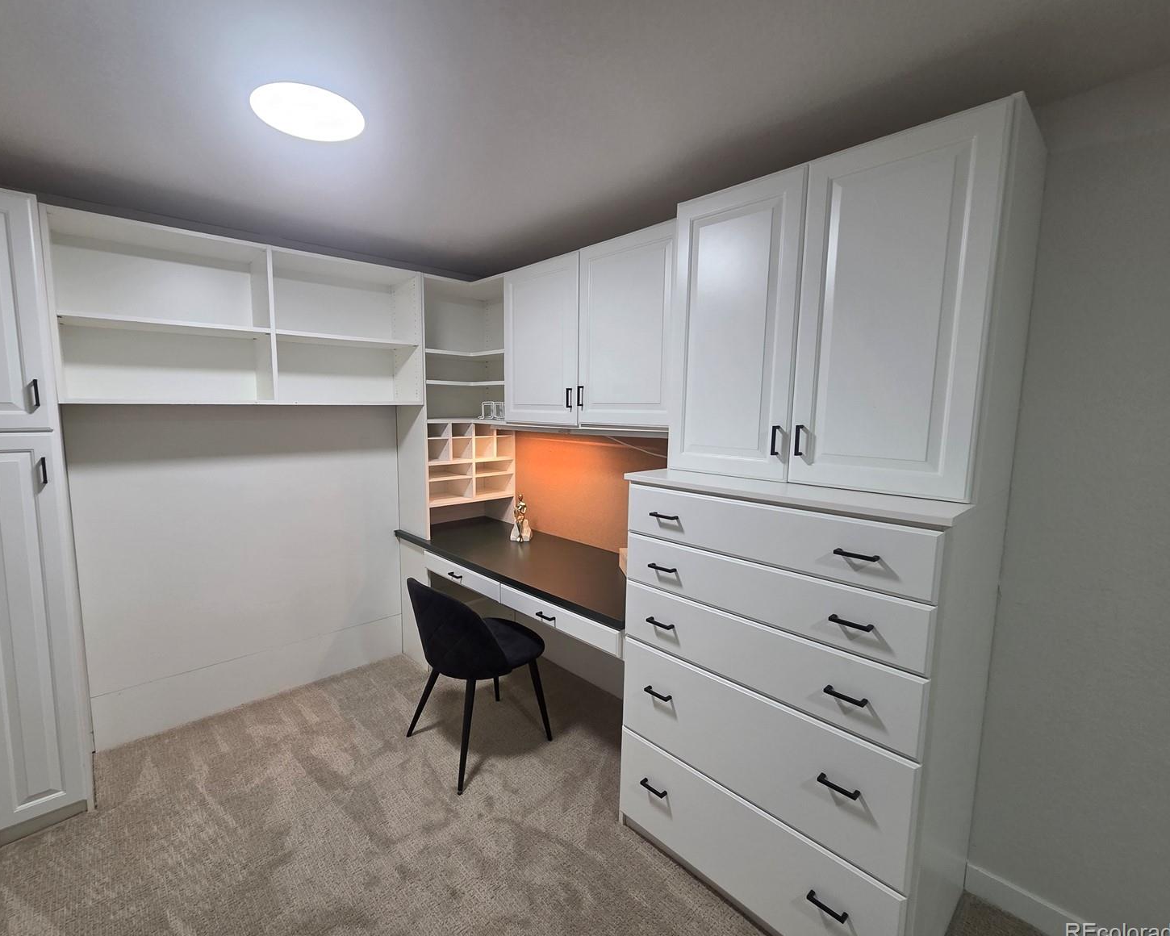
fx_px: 485
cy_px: 465
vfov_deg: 88.0
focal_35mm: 14
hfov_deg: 100.6
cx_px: 550
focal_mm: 2.2
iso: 160
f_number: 2.2
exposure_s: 1/60
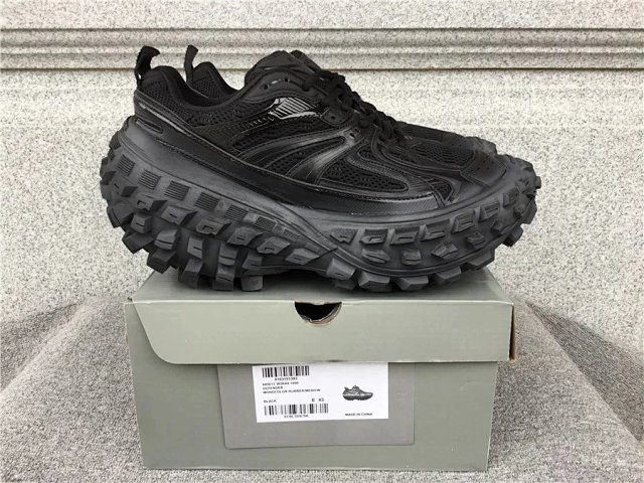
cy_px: 242
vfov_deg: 45.4
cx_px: 322
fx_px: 577
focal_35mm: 31
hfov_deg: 58.4
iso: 50
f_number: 2.4
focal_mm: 3.3
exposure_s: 1/100
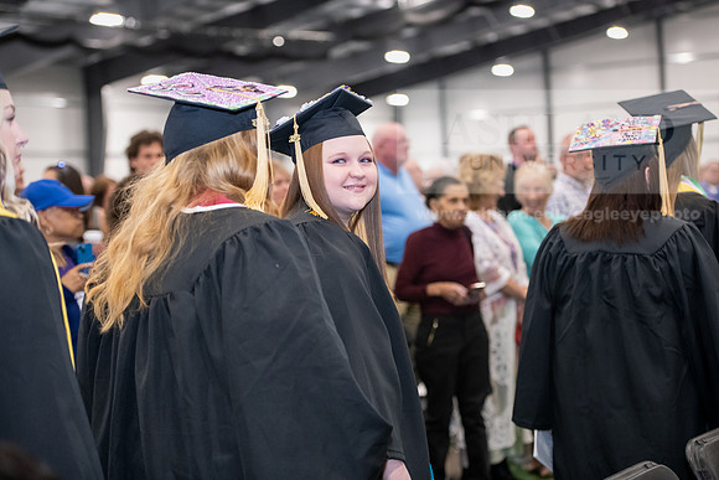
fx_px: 1558
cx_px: 360
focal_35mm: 78
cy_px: 240
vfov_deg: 17.5
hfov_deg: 26.0
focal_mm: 78
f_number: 3.2
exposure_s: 1/200
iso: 3200
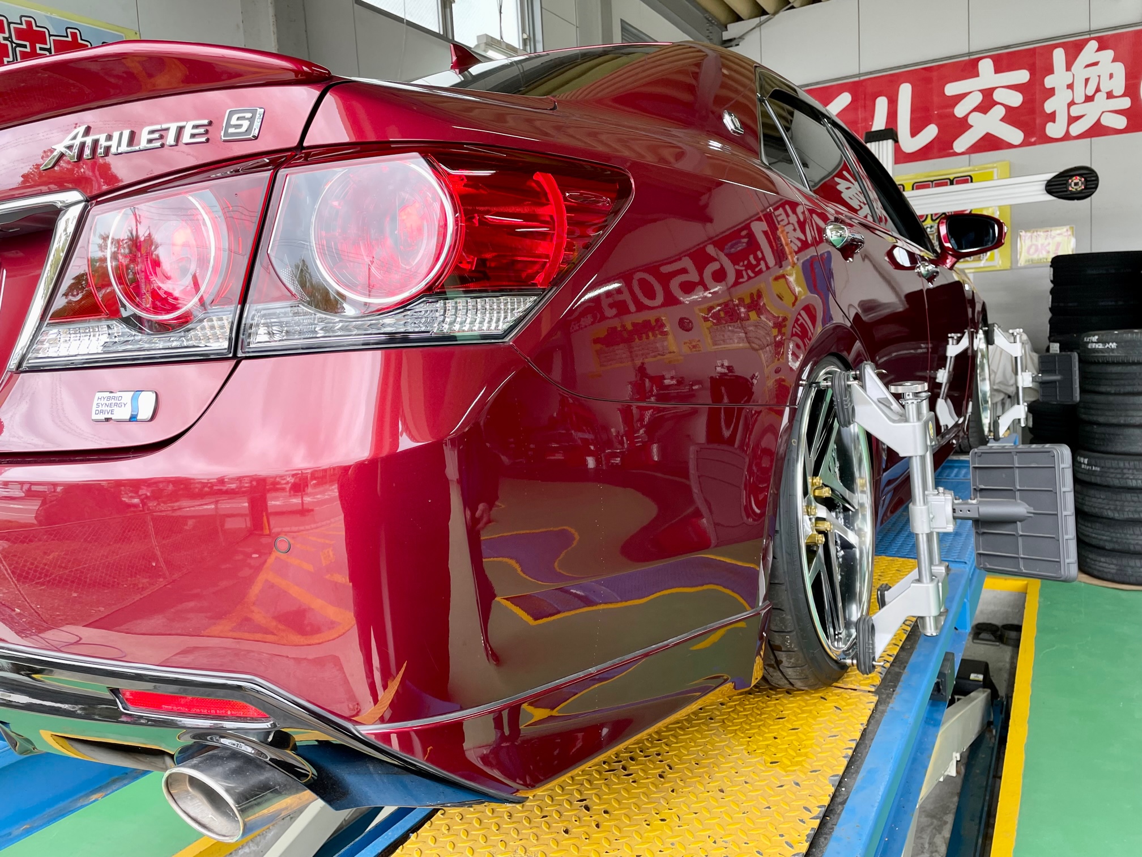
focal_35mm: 26
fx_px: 858
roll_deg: +3.8
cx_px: 571
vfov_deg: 53.1
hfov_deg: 67.3
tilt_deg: -5.5
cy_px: 428
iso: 50
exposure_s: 1/120
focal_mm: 4.2
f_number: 1.6
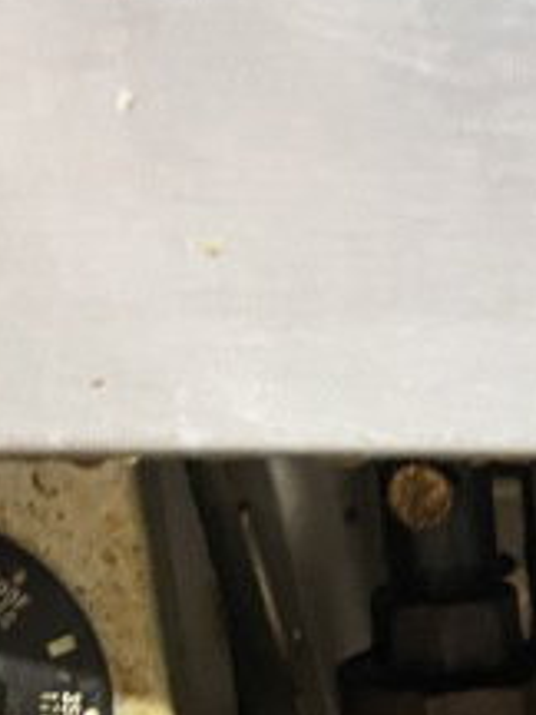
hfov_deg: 14.1
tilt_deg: -28.6
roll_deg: +0.8
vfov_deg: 17.2
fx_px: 2023
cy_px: 1190
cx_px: 824
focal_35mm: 98
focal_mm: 4.2
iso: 500
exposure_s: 1/40
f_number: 1.6
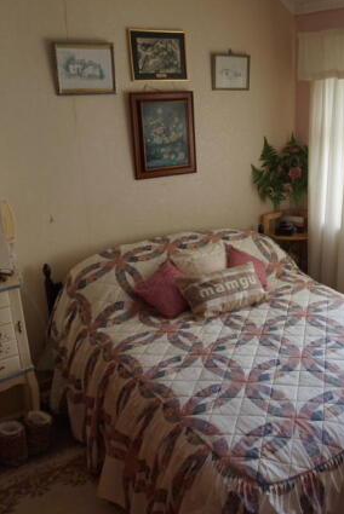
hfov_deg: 34.3
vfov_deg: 51.9
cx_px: 299
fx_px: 529
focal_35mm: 37
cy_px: 256
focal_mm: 16
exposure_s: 1/60
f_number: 4
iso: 100
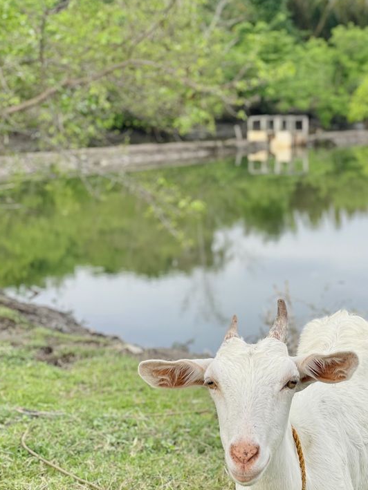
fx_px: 1247
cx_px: 304
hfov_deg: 16.6
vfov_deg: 22.1
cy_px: 352
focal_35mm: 88
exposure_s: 1/592
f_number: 2
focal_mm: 6
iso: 32
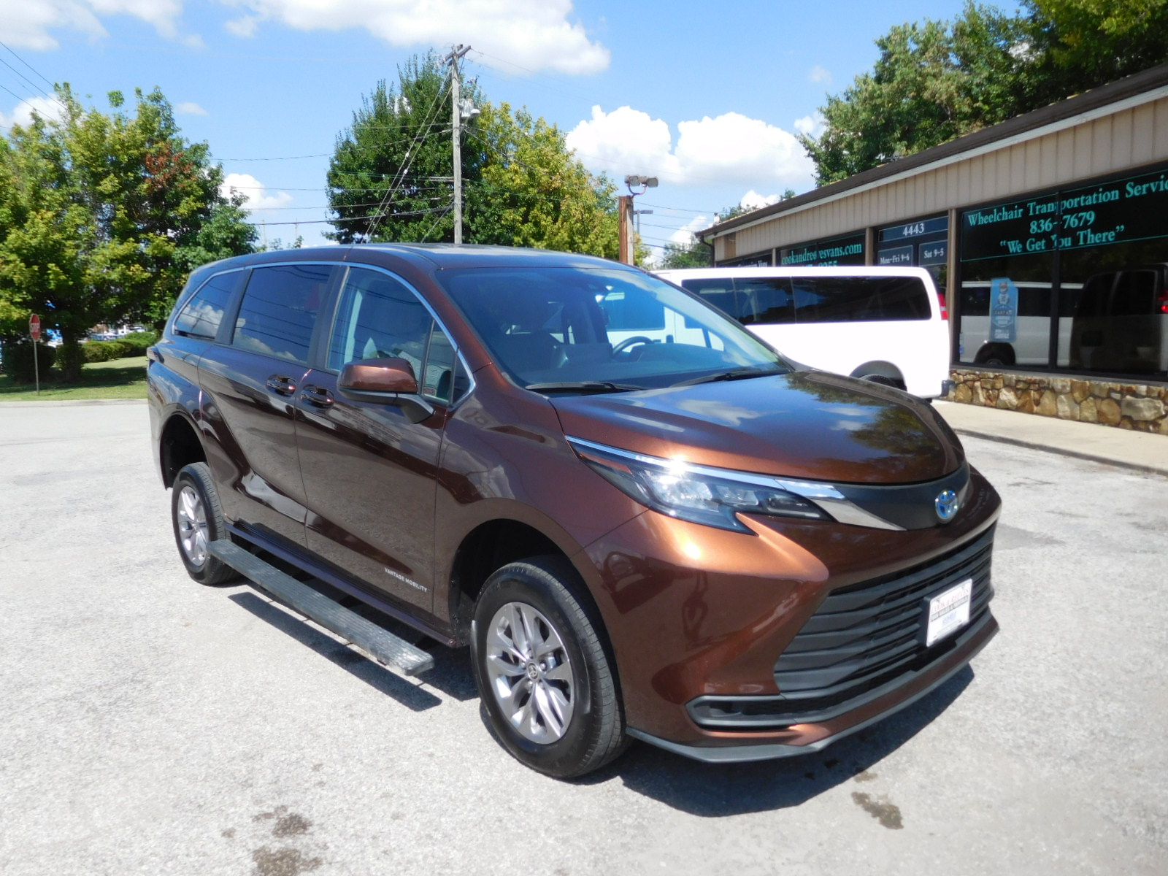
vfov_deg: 54.9
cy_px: 438
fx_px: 844
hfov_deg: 69.4
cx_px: 584
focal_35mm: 25
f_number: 3.4
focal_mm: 4.5
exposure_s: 1/1250
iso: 125
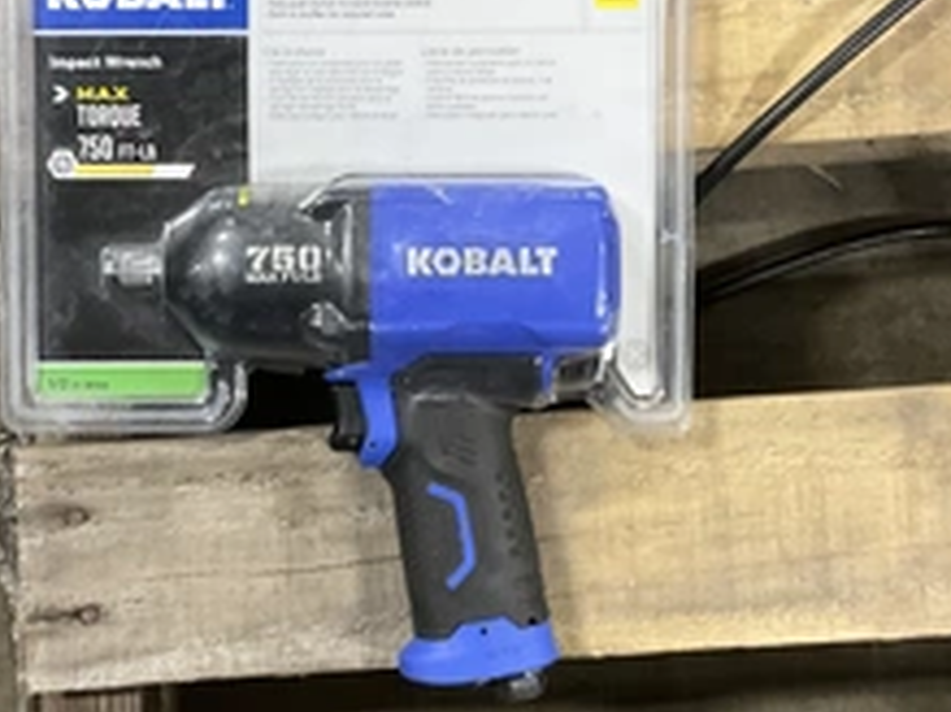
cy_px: 269
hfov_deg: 35.9
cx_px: 326
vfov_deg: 27.4
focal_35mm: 53
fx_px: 1455
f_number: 1.8
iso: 250
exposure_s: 1/30
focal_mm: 3
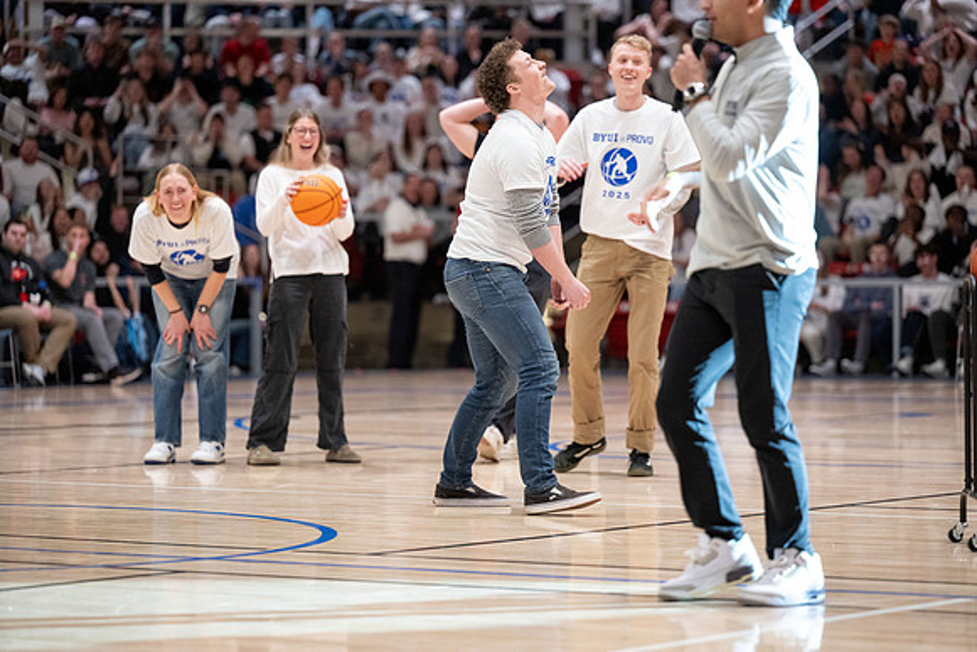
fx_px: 3664
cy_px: 326
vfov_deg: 10.2
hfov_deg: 15.2
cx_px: 488
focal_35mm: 135
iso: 4000
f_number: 2.8
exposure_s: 1/250
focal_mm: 135
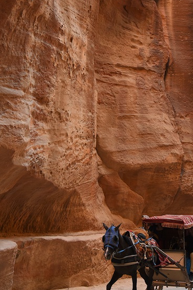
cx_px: 172
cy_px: 77
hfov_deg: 22.1
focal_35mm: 60
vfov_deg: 32.8
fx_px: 482
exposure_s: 1/160
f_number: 4
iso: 500
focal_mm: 32
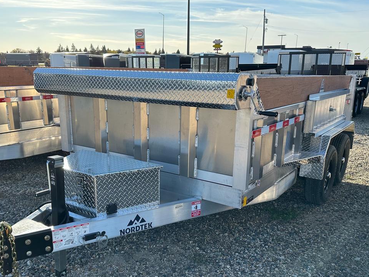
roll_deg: +0.1
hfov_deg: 56.8
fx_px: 341
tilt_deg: -15.7
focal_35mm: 32
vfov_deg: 44.0
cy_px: 162
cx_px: 181
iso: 80
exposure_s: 1/2252
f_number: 1.78
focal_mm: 6.86
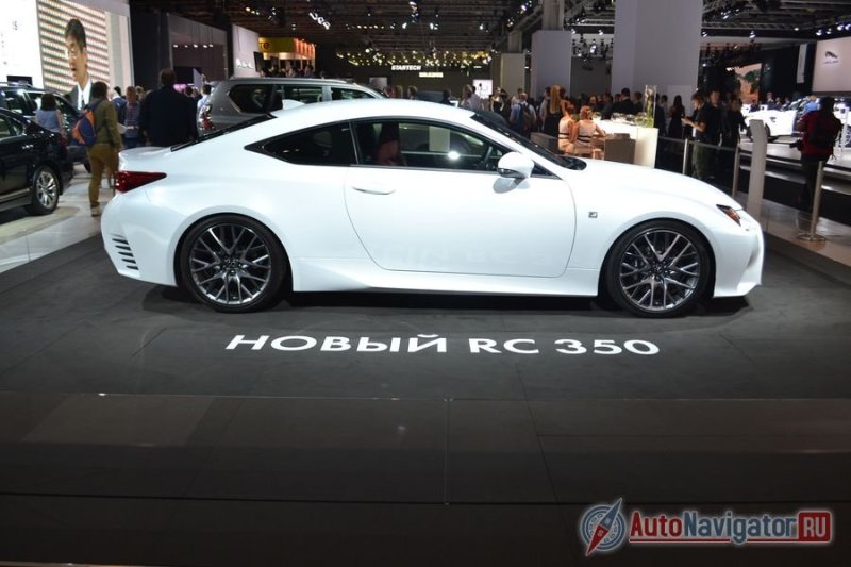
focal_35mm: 30
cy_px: 284
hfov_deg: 61.9
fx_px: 709
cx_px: 426
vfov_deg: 43.6
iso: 400
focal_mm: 20
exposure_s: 1/100
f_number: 5
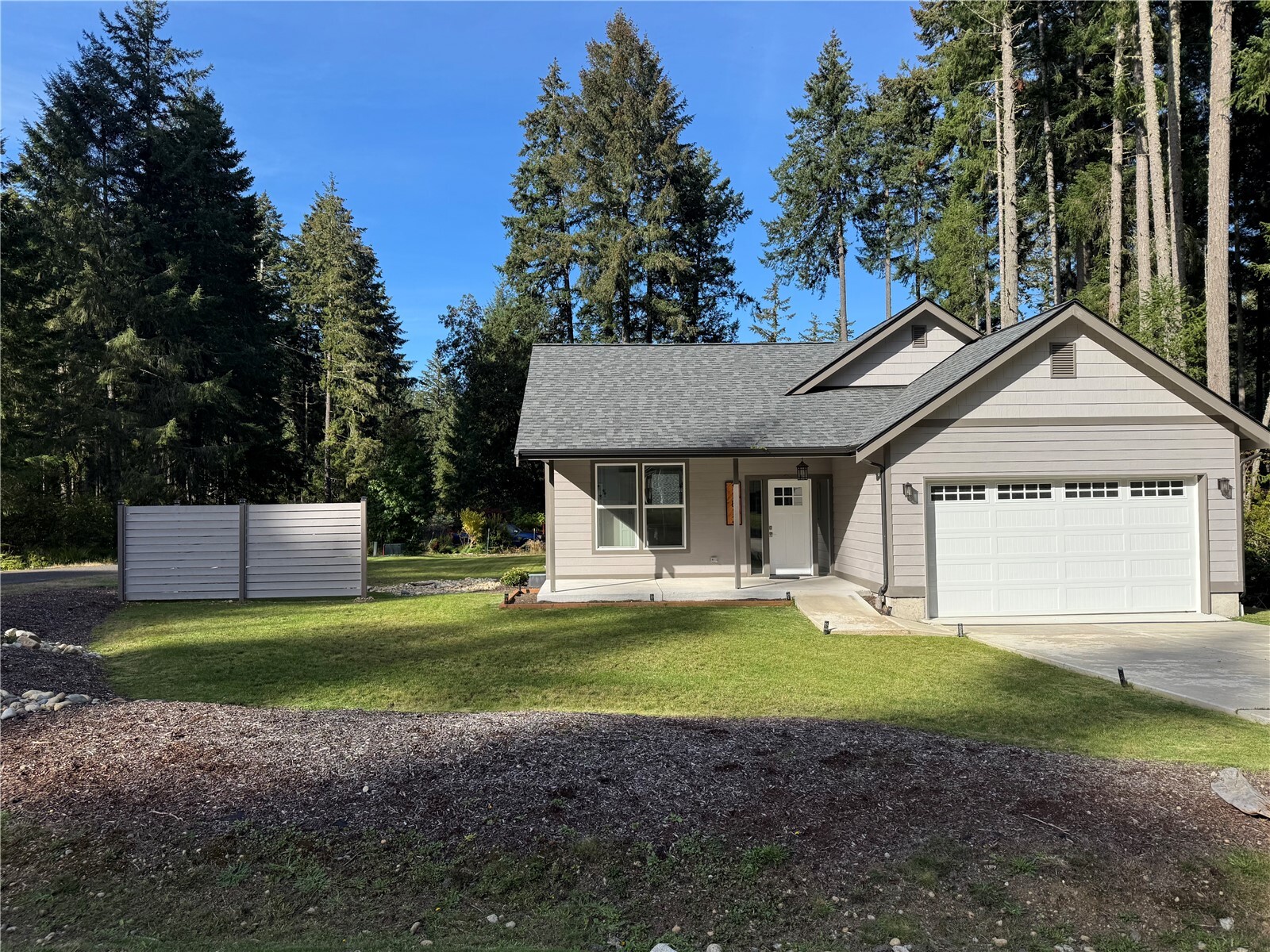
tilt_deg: +1.9
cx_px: 635
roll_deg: -0.2
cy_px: 476
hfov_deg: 71.6
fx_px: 881
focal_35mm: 24
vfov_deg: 56.8
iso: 80
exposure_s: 1/2833
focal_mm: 6.76
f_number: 1.78
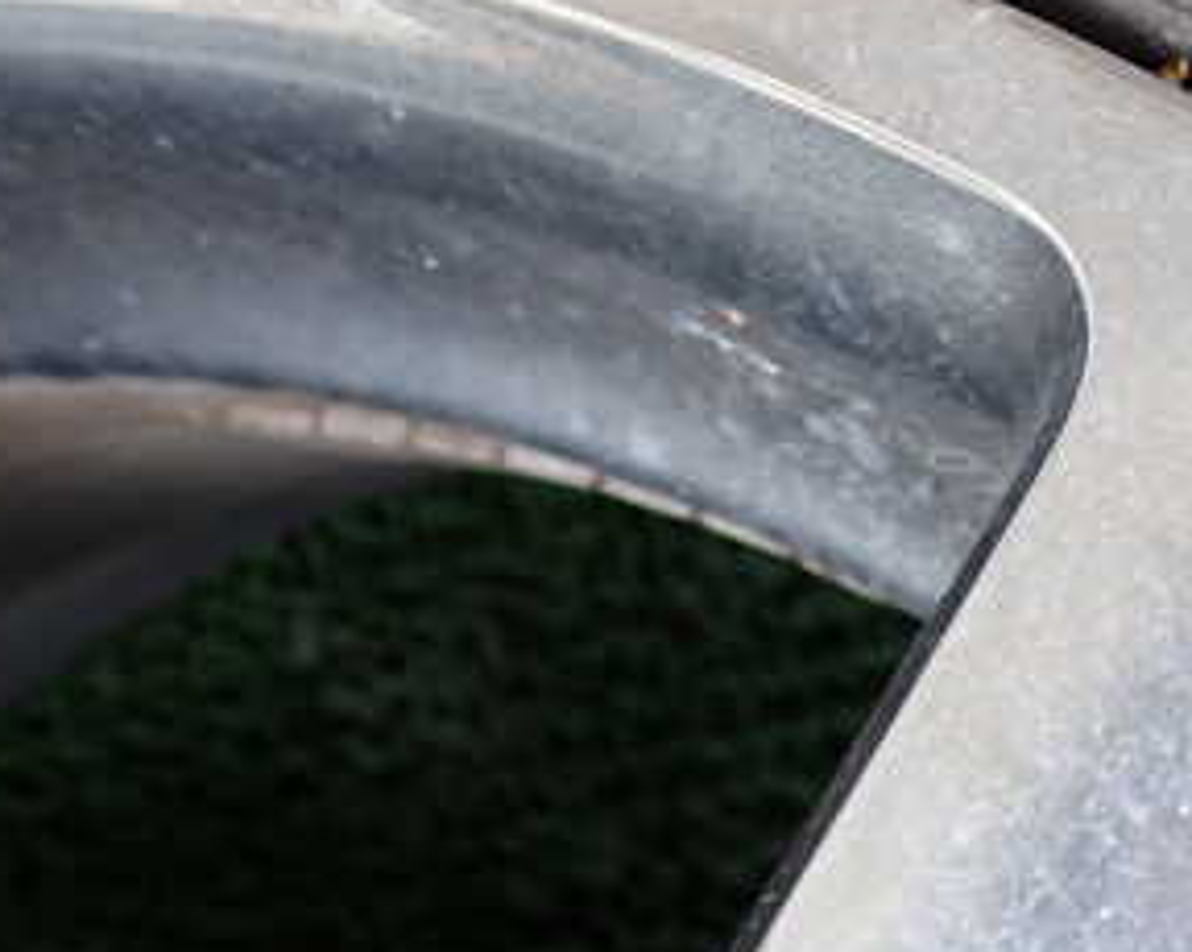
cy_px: 116
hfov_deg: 29.1
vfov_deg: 24.3
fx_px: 2151
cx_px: 1184
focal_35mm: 61
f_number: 2.3
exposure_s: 1/60
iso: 200
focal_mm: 5.4
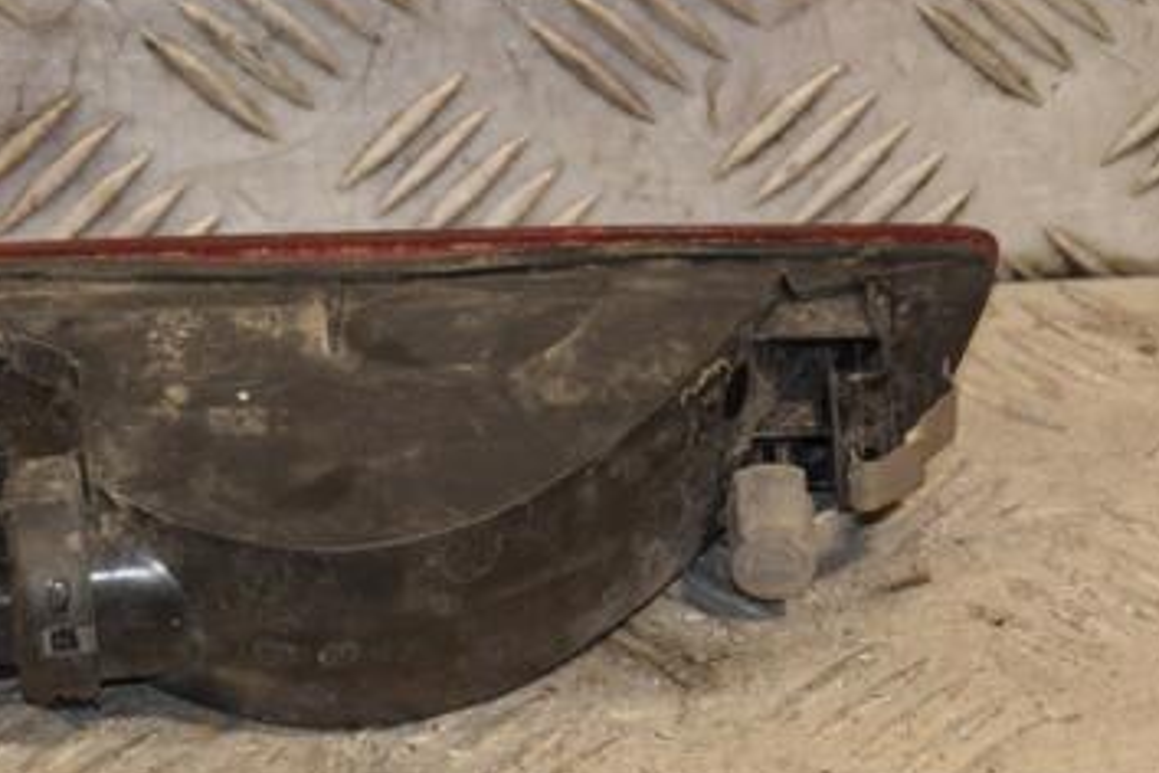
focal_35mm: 234
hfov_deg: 8.8
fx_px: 7533
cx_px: 327
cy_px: 400
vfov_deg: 5.9
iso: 800
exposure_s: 1/125
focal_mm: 92
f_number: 5.6
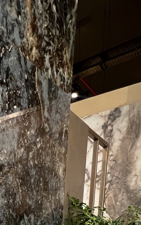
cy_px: 233
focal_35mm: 36
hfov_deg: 25.7
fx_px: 221
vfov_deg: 44.5
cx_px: -74
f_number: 1.8
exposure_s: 1/100
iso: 200
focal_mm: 1.57
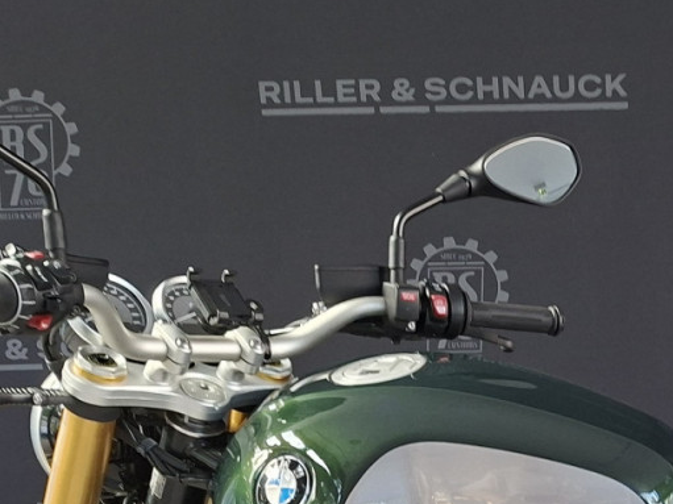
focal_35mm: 72
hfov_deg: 25.5
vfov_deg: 19.1
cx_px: 695
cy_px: 637
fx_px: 1399
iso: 250
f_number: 1.8
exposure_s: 1/120
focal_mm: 5.54
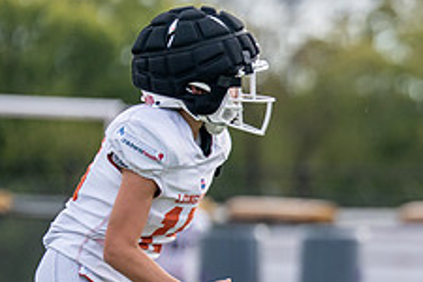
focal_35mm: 743
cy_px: 309
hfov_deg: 2.8
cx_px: 560
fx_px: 8730
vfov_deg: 1.9
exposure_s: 1/2500
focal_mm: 200
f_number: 2.8
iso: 320
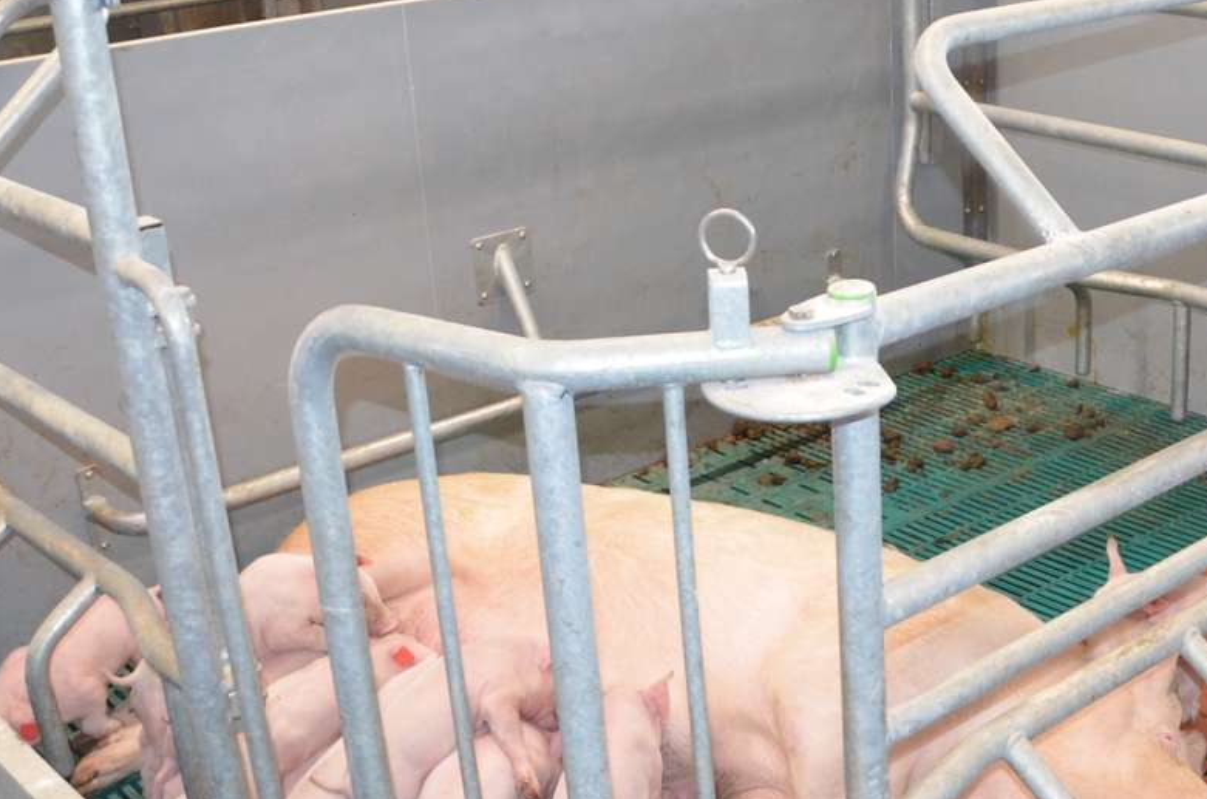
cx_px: 958
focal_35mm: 52
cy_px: 439
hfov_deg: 37.0
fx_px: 1740
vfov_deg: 25.9
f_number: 3.5
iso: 2200
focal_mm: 18
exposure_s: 1/200
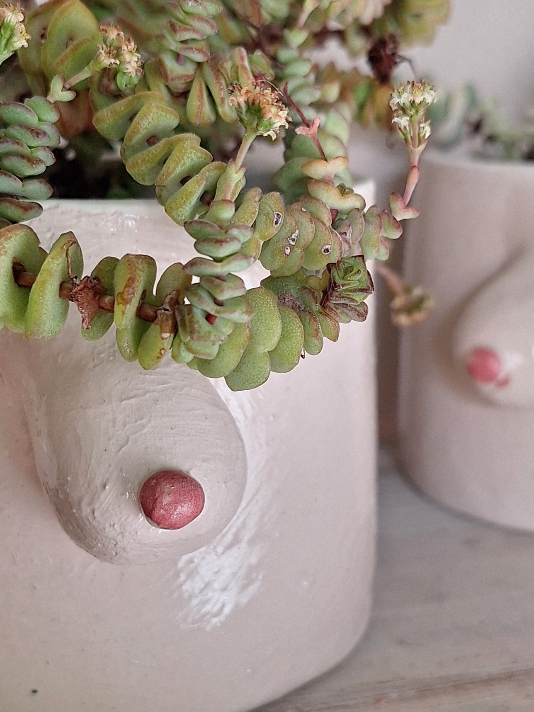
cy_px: 313
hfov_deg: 31.5
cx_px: 259
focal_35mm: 46
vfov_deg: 41.2
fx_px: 946
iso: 50
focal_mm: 5.54
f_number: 1.8
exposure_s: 1/100
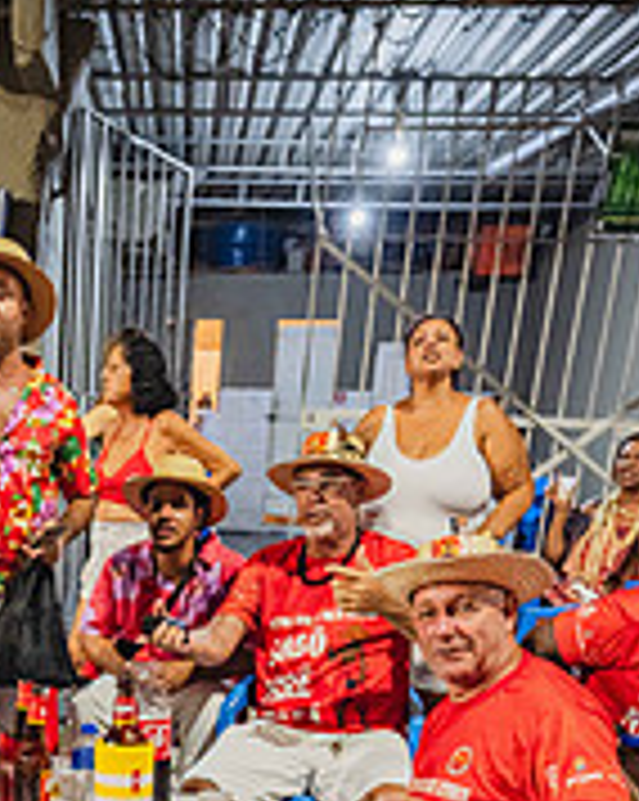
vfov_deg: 37.0
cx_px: 68
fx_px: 1042
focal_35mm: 44
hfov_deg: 32.5
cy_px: 828
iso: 1250
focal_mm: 18.5
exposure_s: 1/80
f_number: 4
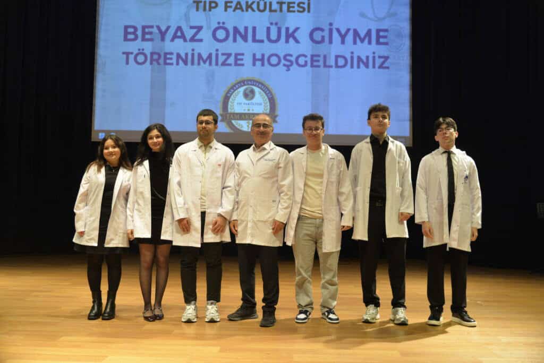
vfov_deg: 37.9
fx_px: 529
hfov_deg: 54.4
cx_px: 272
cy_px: 182
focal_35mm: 35
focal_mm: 35
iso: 800
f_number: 4
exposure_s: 1/40
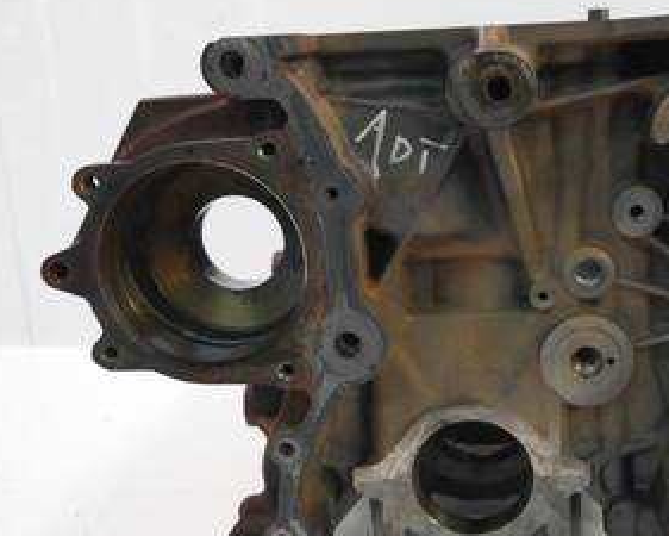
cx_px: 479
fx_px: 990
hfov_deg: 36.7
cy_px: 241
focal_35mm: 50
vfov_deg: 30.2
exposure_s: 1/125
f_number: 3.5
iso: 1600
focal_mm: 15
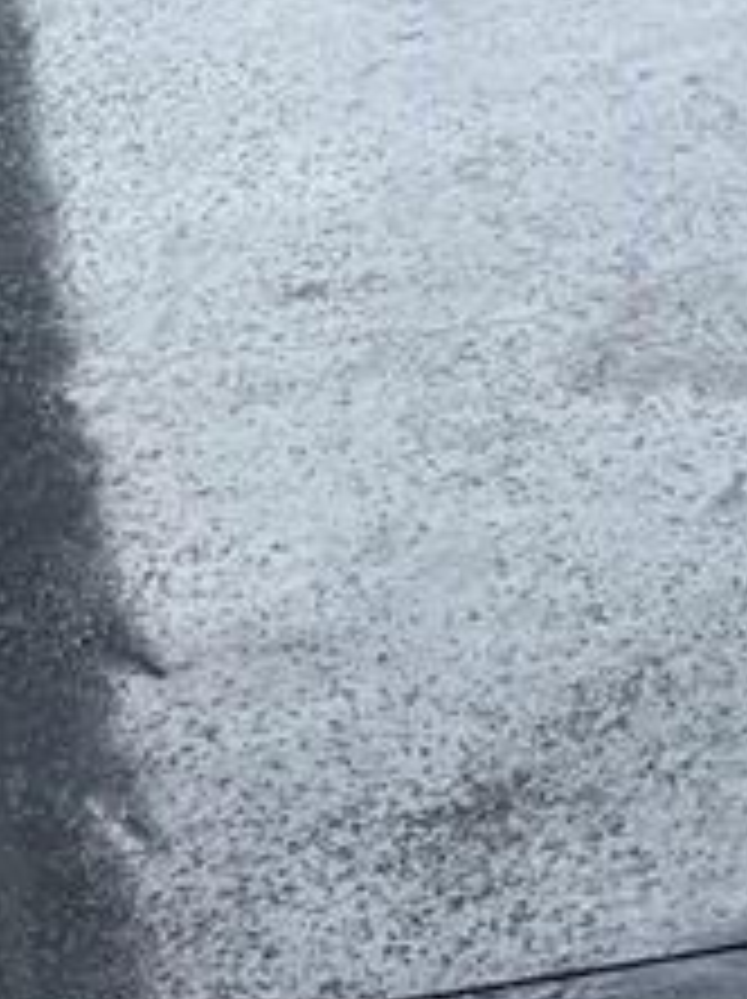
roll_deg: +1.8
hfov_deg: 10.5
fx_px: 3748
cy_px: -482
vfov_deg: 14.2
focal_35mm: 130
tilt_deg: -15.1
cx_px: 1476
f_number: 1.78
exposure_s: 1/1855
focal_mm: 6.76
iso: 80
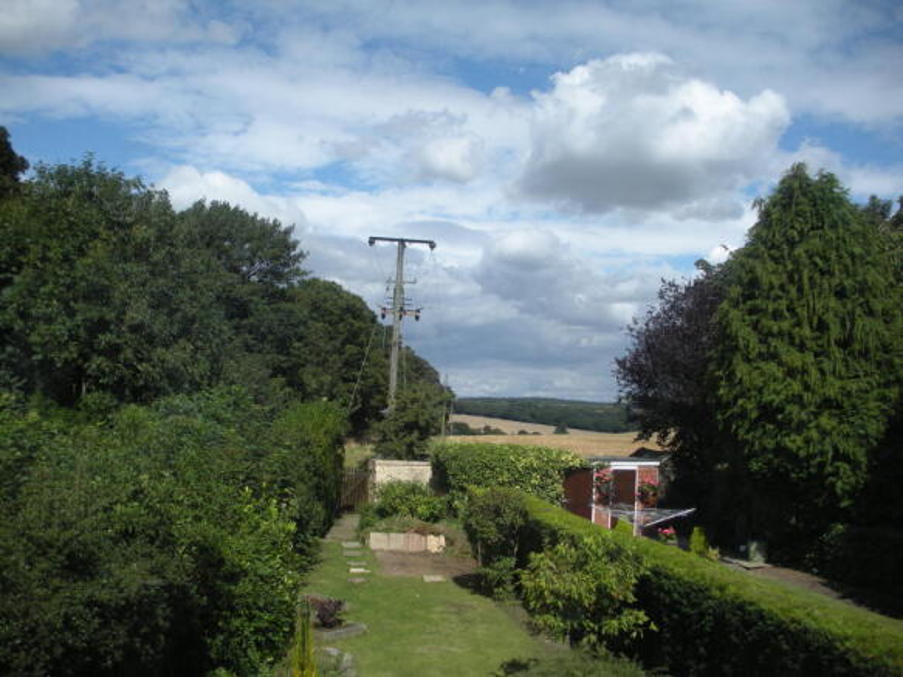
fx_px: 939
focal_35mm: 36
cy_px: 338
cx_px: 452
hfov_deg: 51.4
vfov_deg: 39.6
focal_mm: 6.3
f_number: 3.5
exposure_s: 1/737
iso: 64
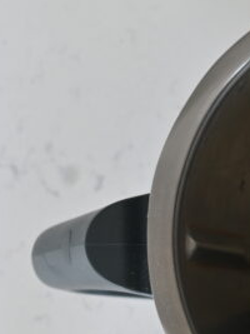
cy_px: 248
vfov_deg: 16.0
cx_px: 438
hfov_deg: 11.3
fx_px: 1182
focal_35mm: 123
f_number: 5.6
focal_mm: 31.5
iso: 140
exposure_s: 1/10
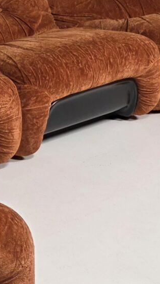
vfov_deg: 18.6
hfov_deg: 10.4
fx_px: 867
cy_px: 143
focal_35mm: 115
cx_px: -38
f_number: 1.7
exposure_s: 1/120
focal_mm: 6.3
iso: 320
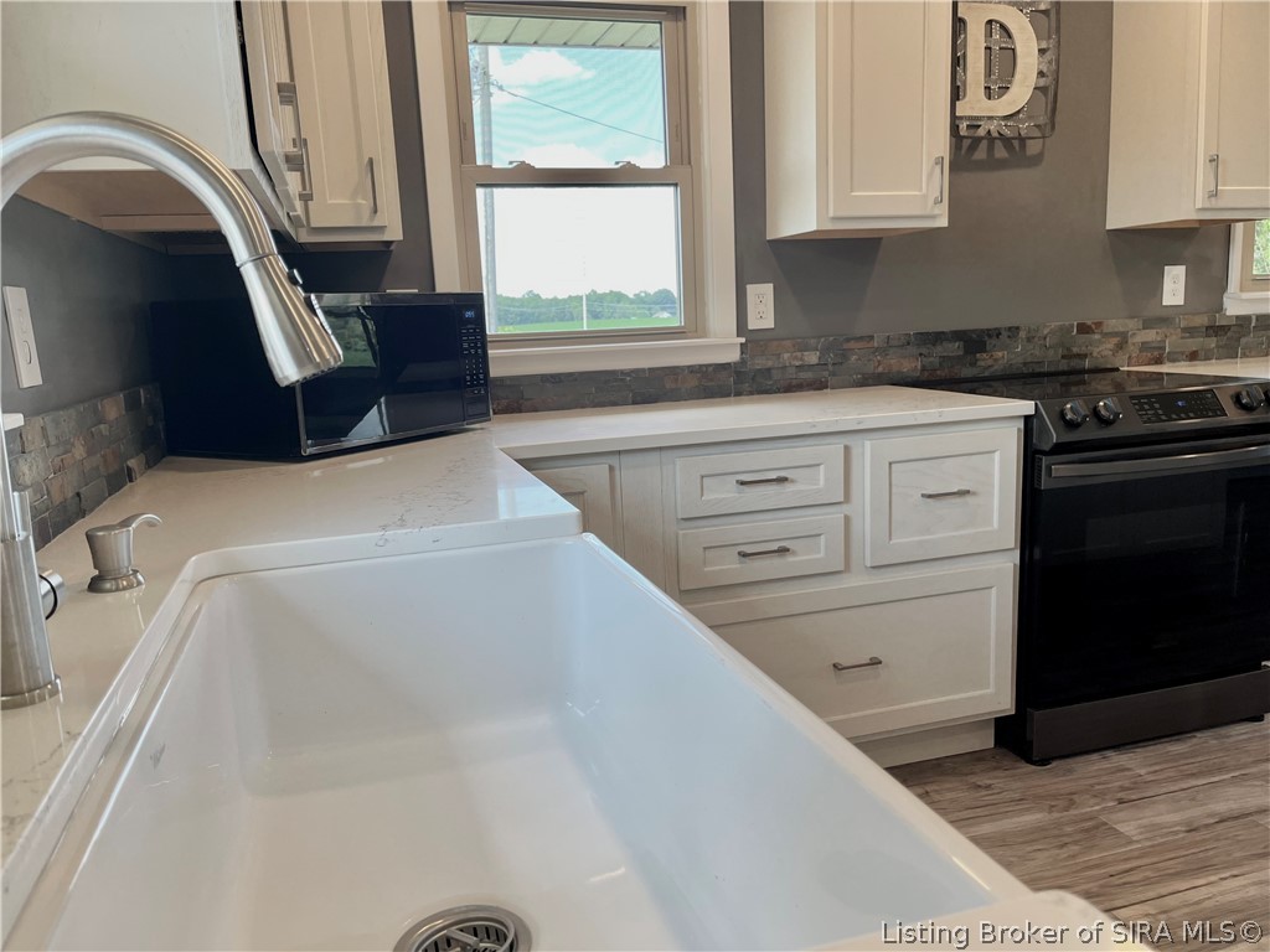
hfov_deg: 67.3
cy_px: 476
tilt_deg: -10.5
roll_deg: +2.2
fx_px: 954
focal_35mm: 26
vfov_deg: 53.1
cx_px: 635
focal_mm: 5.1
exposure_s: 1/120
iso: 40
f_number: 1.6
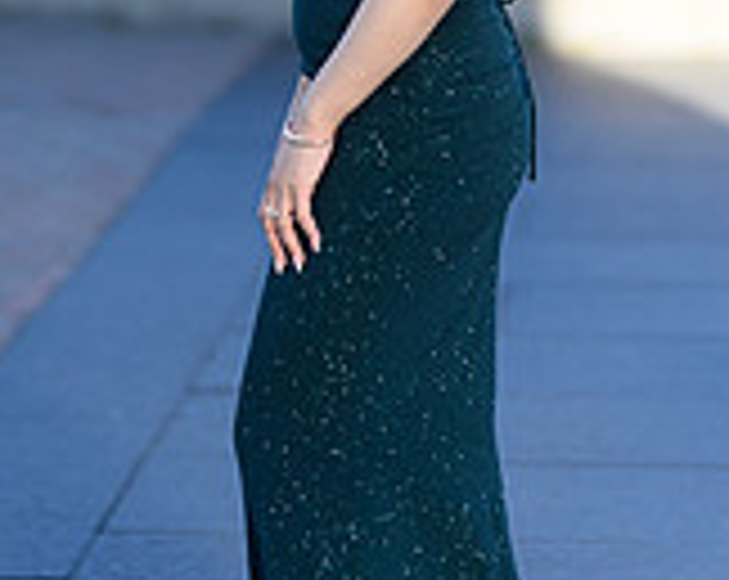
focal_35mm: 222
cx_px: 382
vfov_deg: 6.9
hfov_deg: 8.7
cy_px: 72
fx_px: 4781
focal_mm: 85
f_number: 2
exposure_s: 1/3200
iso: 250
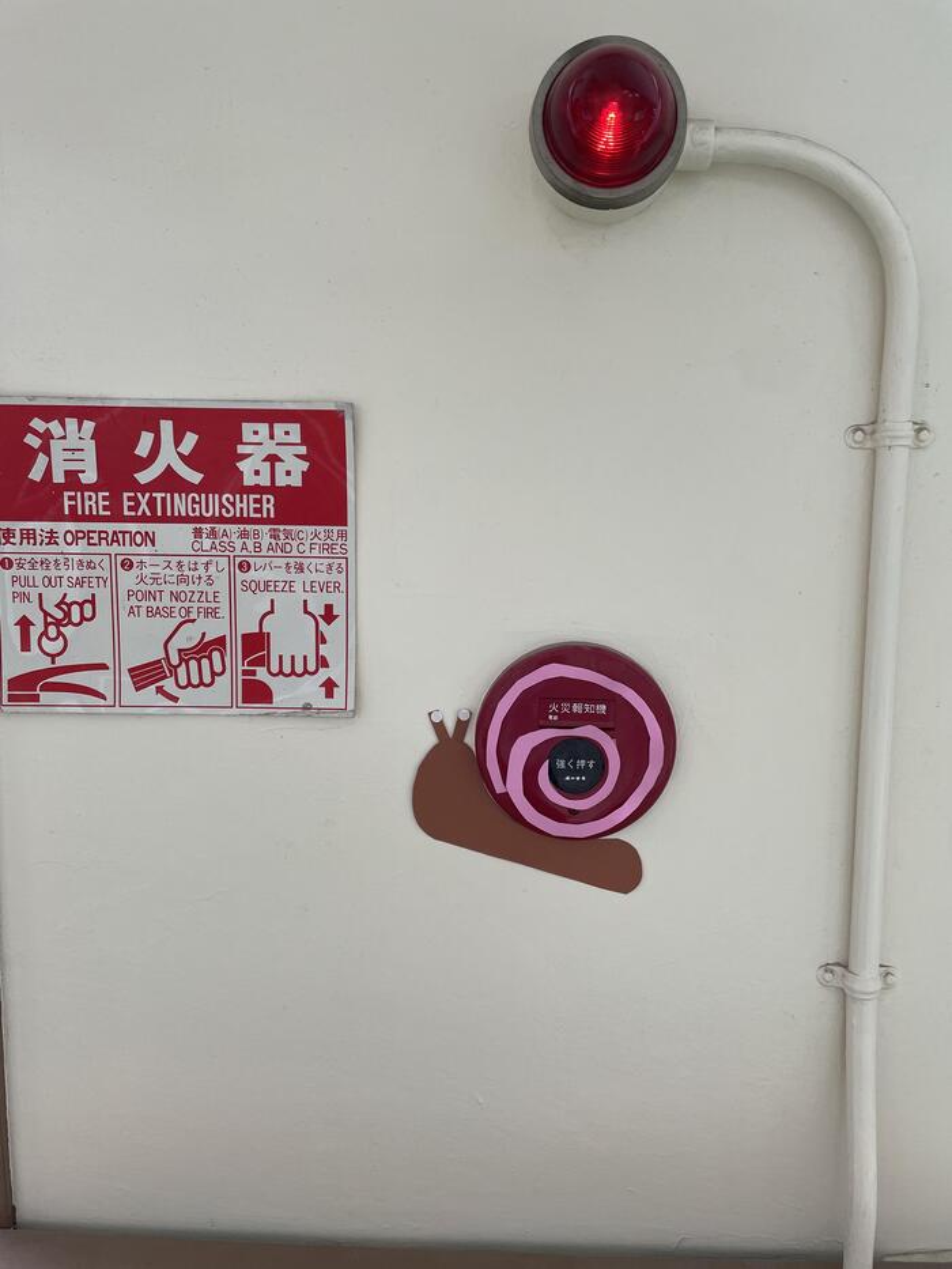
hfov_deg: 53.1
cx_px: 476
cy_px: 634
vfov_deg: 67.3
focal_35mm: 26
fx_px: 953
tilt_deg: -7.7
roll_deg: -0.8
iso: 64
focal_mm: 4.2
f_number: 1.6
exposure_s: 1/120
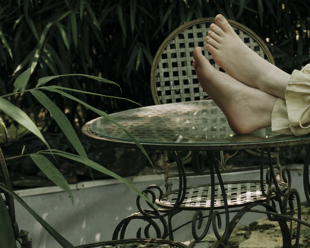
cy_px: 135
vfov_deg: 13.3
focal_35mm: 116
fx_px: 1064
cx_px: 466
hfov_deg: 15.3
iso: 2500
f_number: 5.6
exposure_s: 1/200
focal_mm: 42.5
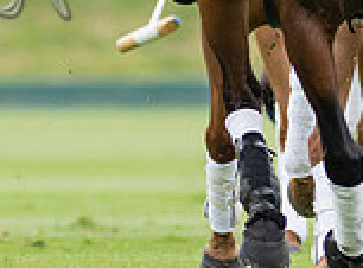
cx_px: 300
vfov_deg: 0.7
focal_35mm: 2221
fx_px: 23163
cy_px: -98
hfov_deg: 0.9
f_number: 2.8
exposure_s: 1/4000
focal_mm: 300
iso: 400
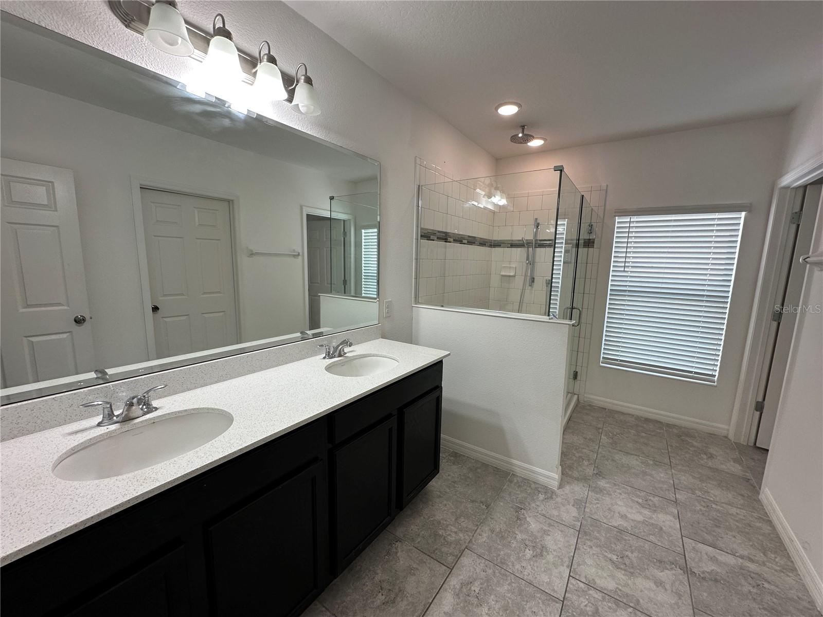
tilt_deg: -6.5
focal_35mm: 14
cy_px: 308
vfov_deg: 85.7
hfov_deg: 102.1
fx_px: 333
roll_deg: -0.9
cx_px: 412
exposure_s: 1/120
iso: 80
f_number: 2.2
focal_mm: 2.22
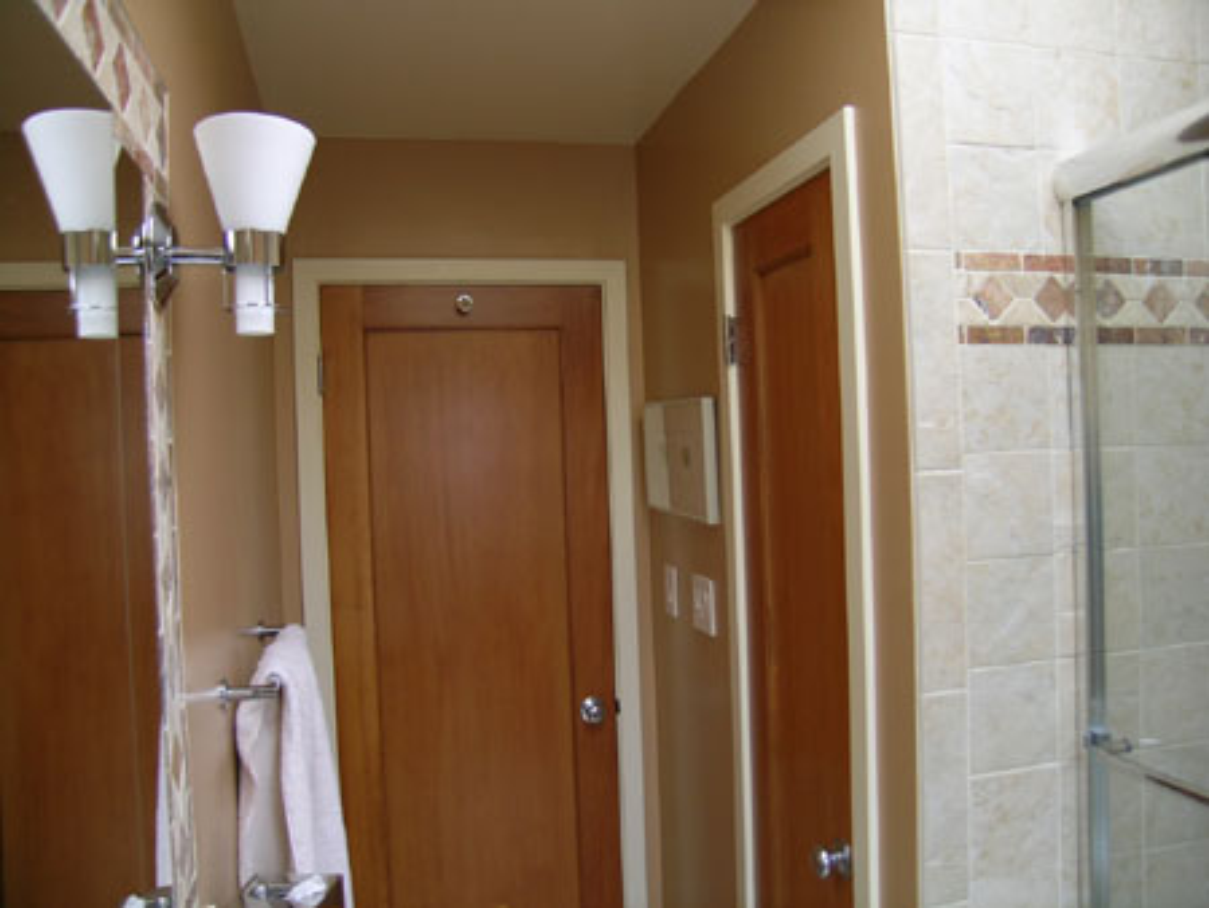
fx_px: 978
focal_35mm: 28
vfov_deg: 49.8
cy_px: 454
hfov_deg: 63.4
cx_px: 604
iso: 50
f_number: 2.8
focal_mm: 5.8
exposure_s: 1/54.9
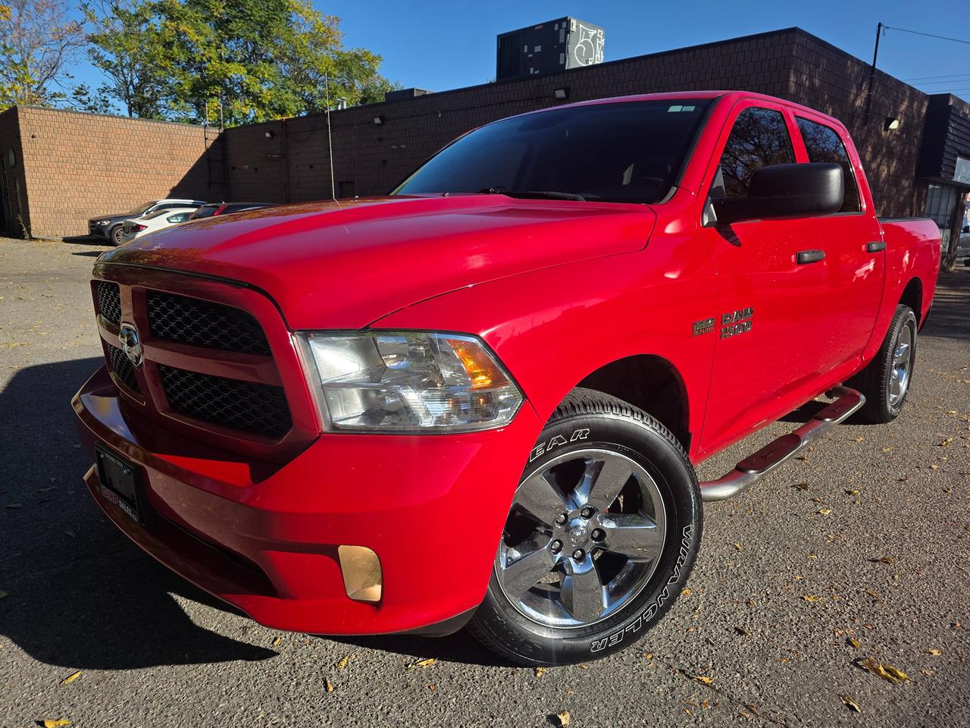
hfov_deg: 73.9
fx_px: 644
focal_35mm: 23
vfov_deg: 58.9
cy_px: 364
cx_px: 485
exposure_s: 1/5153
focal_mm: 6.3
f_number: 1.7
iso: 80
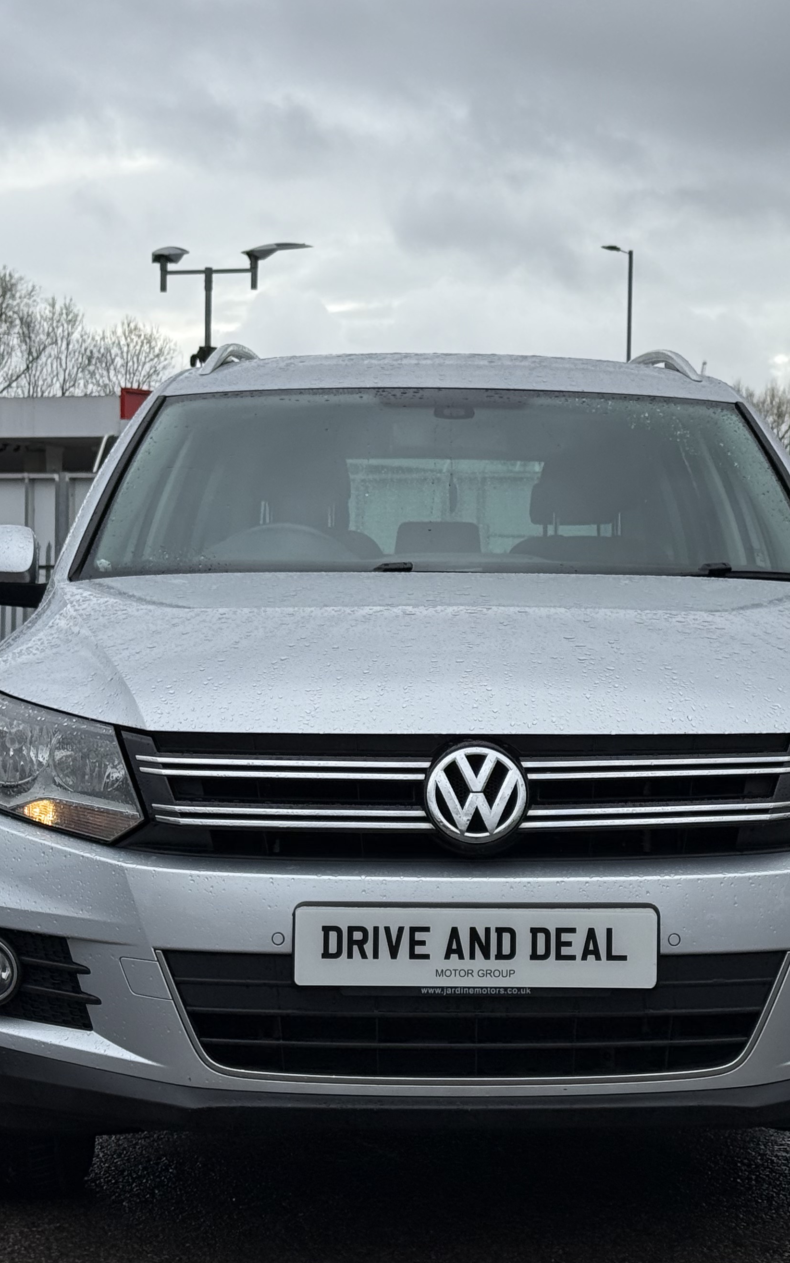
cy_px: 648
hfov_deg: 16.7
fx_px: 2687
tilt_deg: -1.2
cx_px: 521
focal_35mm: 78
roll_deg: -0.8
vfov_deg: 26.5
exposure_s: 1/2033
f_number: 1.78
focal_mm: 6.76
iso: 64
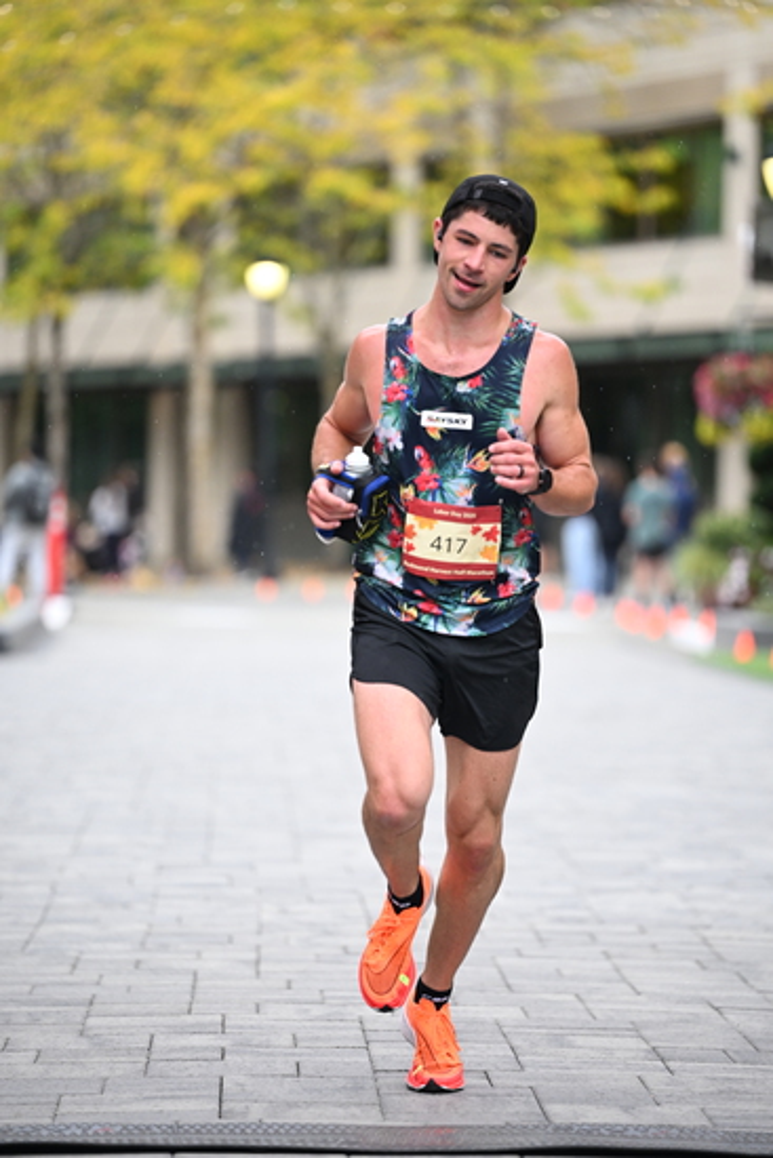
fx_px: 5632
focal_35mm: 175
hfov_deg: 7.9
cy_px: 579
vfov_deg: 11.7
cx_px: 386
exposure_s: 1/1250
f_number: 2.8
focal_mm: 175
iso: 1250
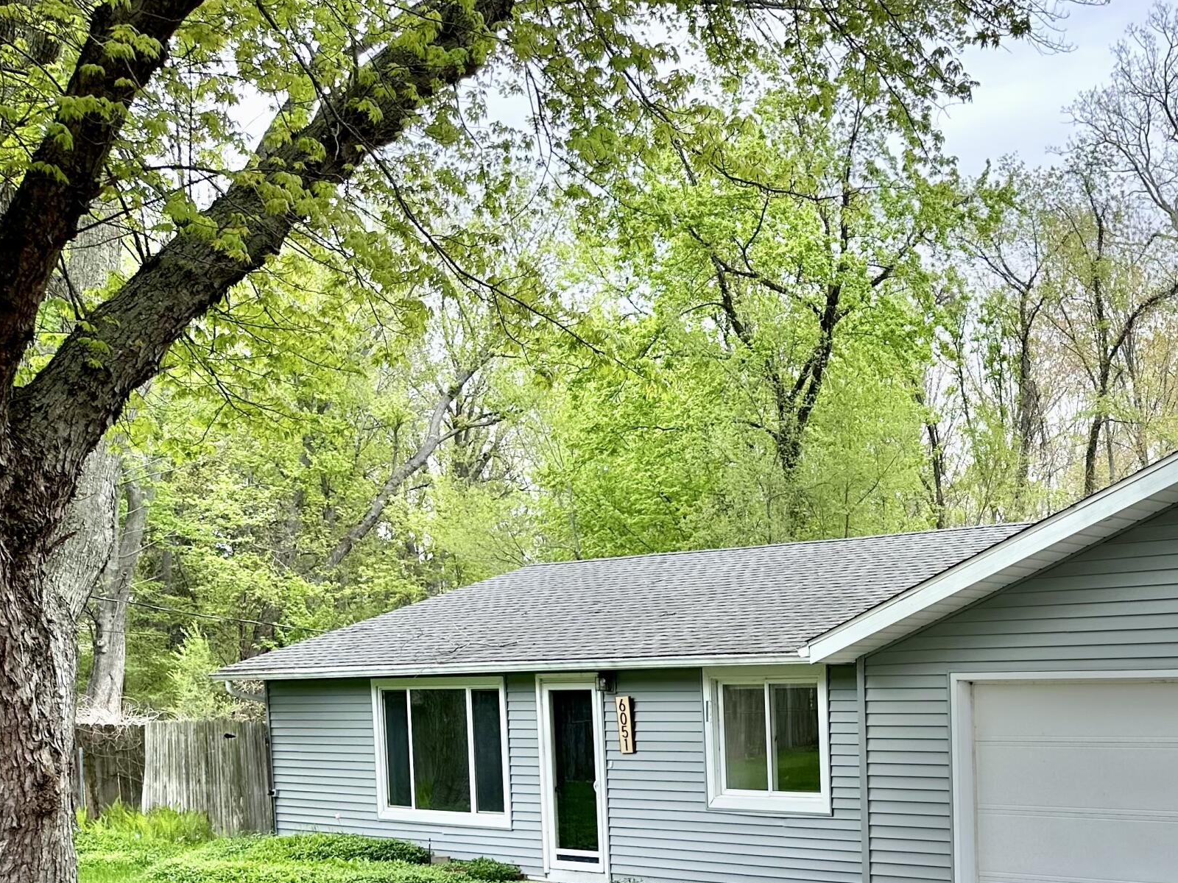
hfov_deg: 38.9
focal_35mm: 45
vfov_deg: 30.6
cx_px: 1077
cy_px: 815
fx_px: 1531
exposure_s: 1/477
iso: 80
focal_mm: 6.86
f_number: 1.78
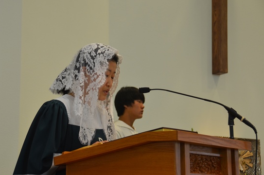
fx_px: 725
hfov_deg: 20.6
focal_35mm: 99
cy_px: 86
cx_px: 111
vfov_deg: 13.8
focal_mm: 56
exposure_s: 1/40
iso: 800
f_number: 4.8
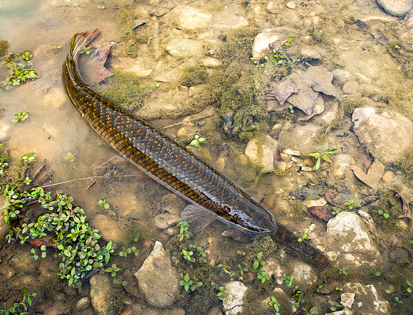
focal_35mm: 44
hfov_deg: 42.3
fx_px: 533
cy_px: 183
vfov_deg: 32.9
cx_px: 208
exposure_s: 1/250
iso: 200
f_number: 8
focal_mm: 4.5
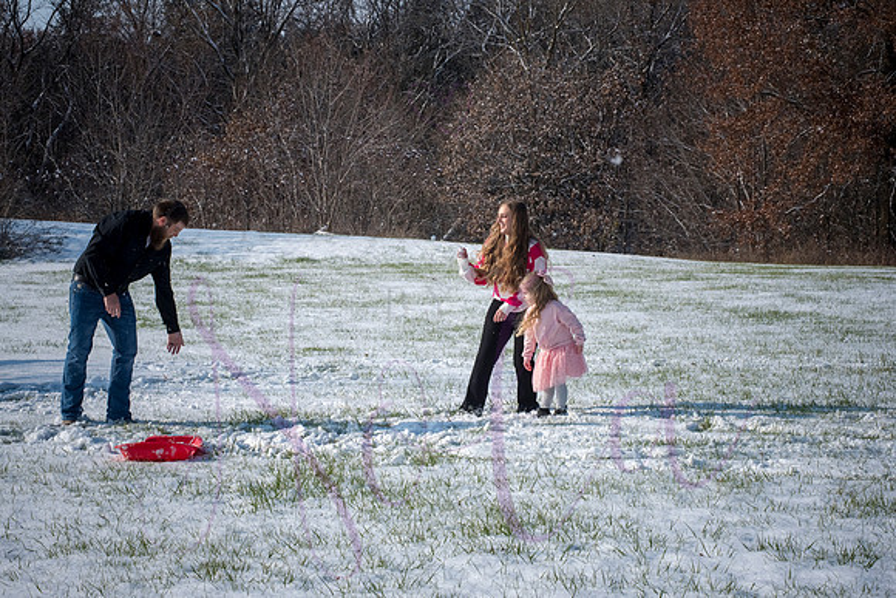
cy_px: 299
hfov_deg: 25.4
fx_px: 1991
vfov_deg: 17.1
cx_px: 448
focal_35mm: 80
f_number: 14
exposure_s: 1/1000
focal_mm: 80
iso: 640
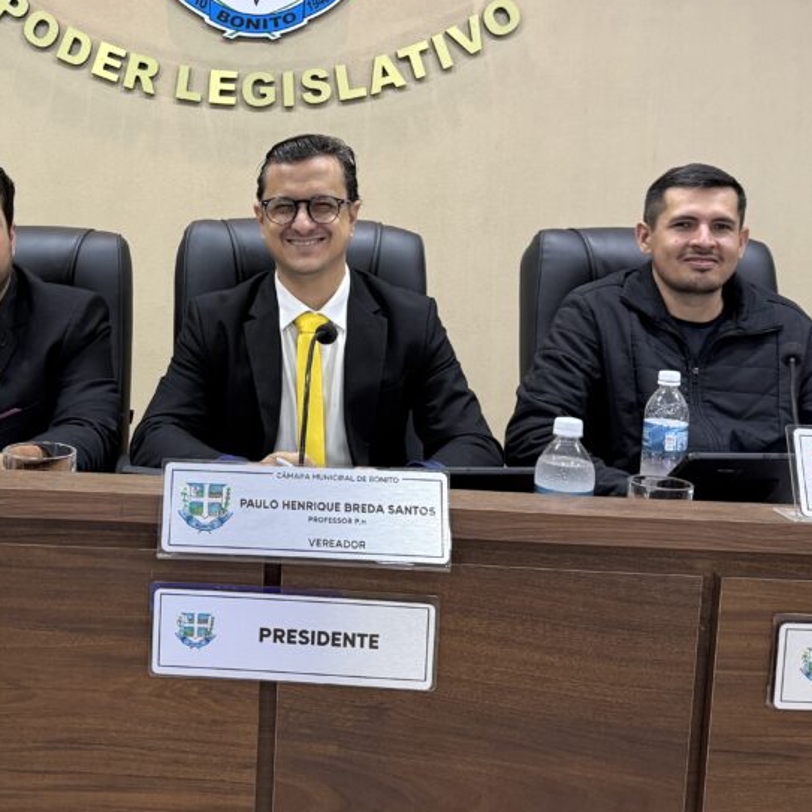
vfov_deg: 41.6
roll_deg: -2.2
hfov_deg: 40.8
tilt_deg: -5.6
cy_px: 320
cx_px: 211
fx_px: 1062
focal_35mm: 40
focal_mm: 6.76
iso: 320
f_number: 1.78
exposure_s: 1/60
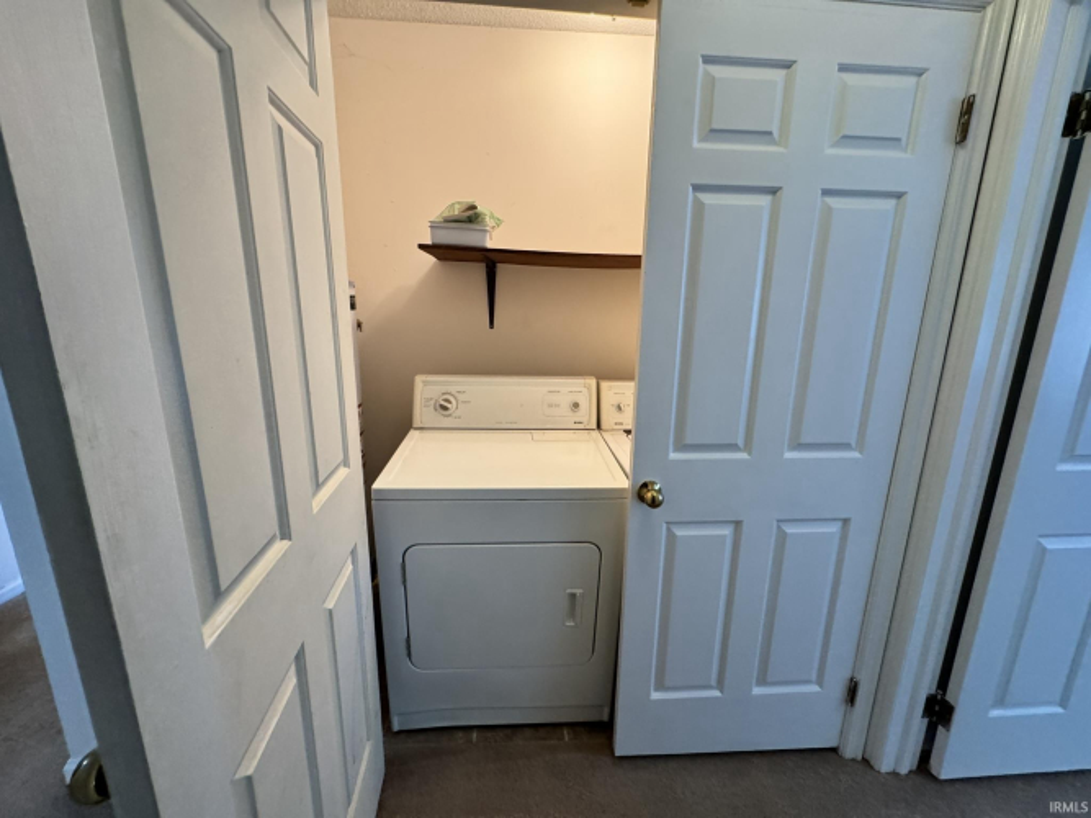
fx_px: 441
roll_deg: -1.8
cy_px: 409
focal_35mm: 14
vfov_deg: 85.7
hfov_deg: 102.1
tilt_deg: -10.3
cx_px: 546
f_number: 2.2
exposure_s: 1/120
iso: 320
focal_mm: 2.22
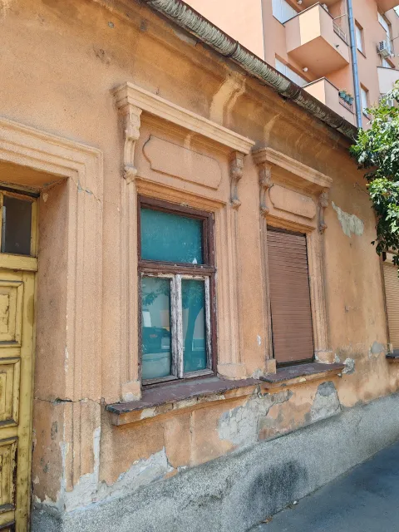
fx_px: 446
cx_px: 200
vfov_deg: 61.7
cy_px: 266
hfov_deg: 48.2
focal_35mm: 29
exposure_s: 1/270
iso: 50
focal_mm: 6.12
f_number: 1.9
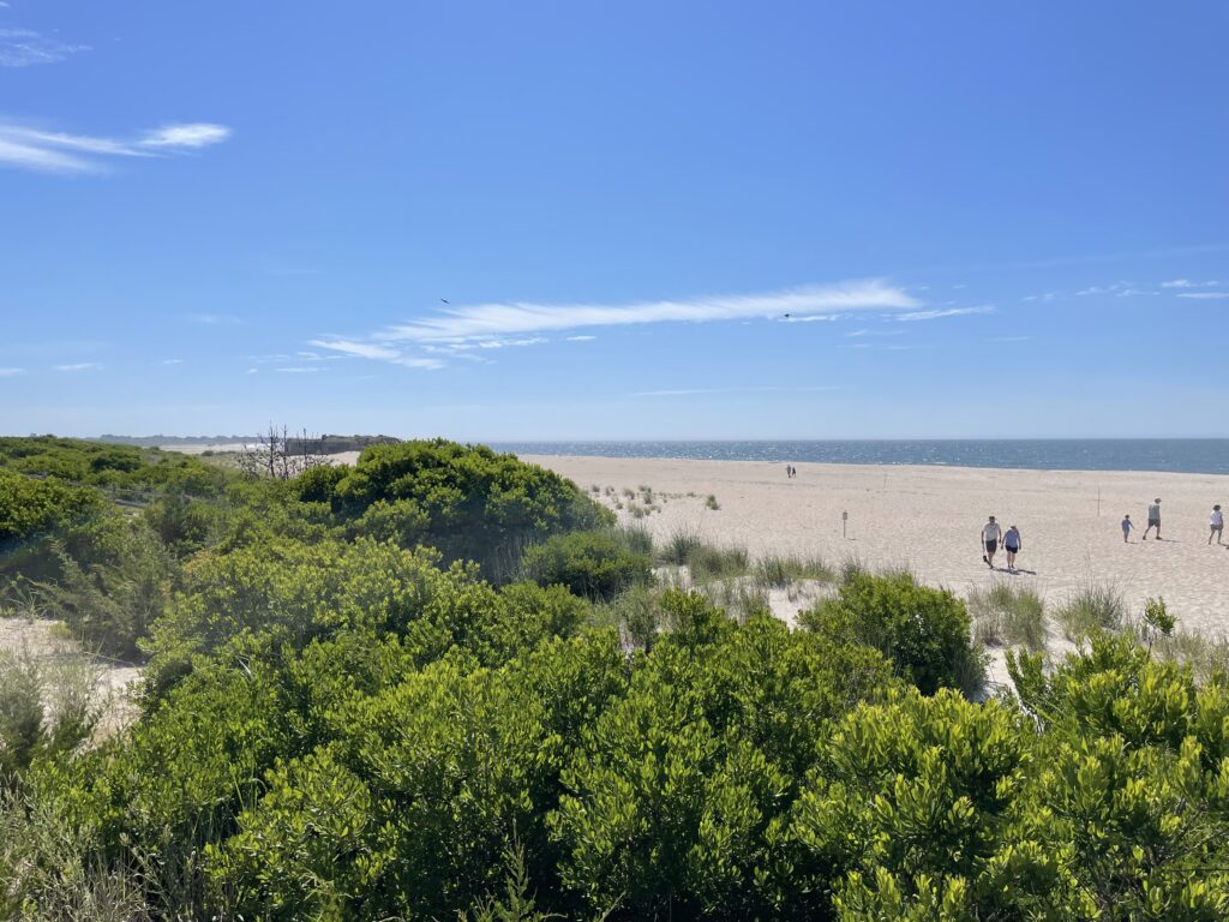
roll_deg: +0.6
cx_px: 614
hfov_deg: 67.3
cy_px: 461
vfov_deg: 53.1
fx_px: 923
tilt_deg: -0.6
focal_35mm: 26
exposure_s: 1/7299
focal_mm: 4.2
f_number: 1.6
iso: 32
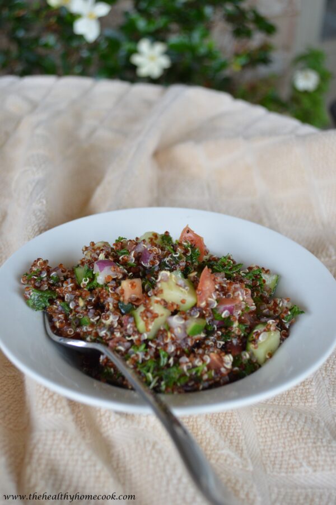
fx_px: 631
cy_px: 252
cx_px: 168
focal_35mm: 45
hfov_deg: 29.8
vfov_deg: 43.6
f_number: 4.5
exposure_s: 1/400
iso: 800
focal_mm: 30
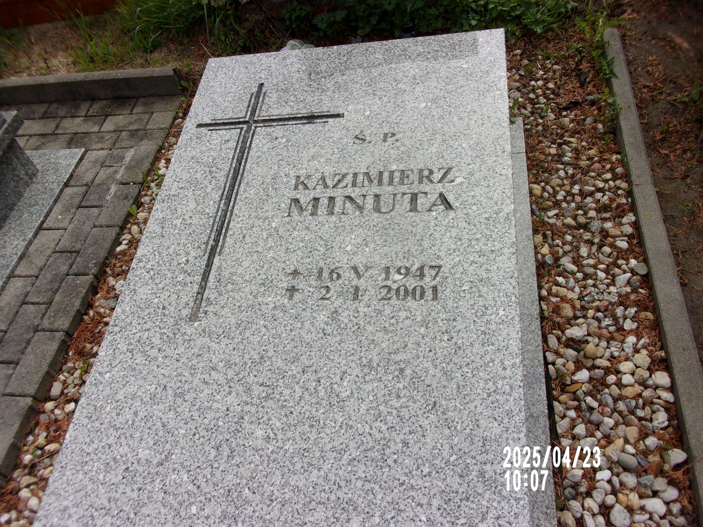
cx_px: 352
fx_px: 569
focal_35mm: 28
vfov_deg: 49.7
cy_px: 264
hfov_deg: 63.4
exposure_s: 1/120
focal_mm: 5.1
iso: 80
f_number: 10.8
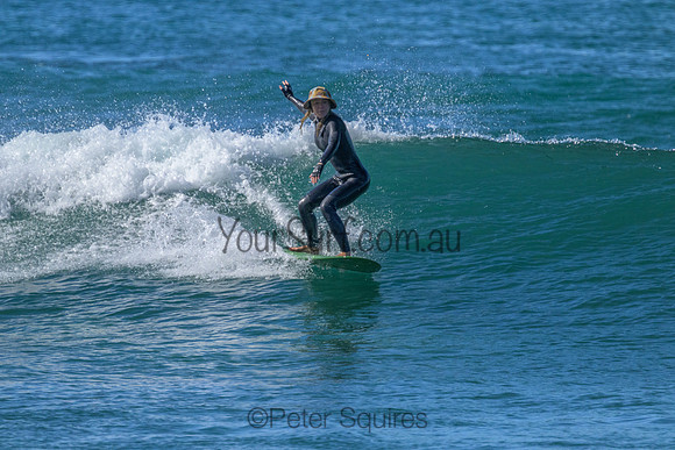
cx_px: 338
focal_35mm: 800
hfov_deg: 2.6
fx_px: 15003
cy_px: 225
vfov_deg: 1.7
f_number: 11
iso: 2500
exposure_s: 1/2000
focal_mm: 800
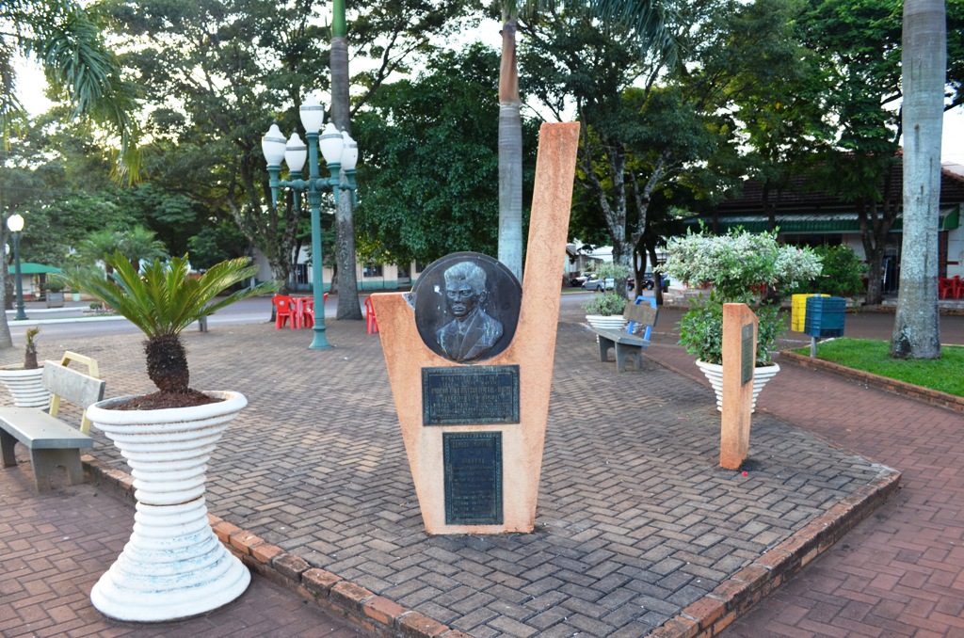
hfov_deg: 67.5
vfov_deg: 47.7
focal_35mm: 27
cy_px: 319
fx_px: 721
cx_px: 482
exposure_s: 1/100
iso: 400
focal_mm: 18
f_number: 5
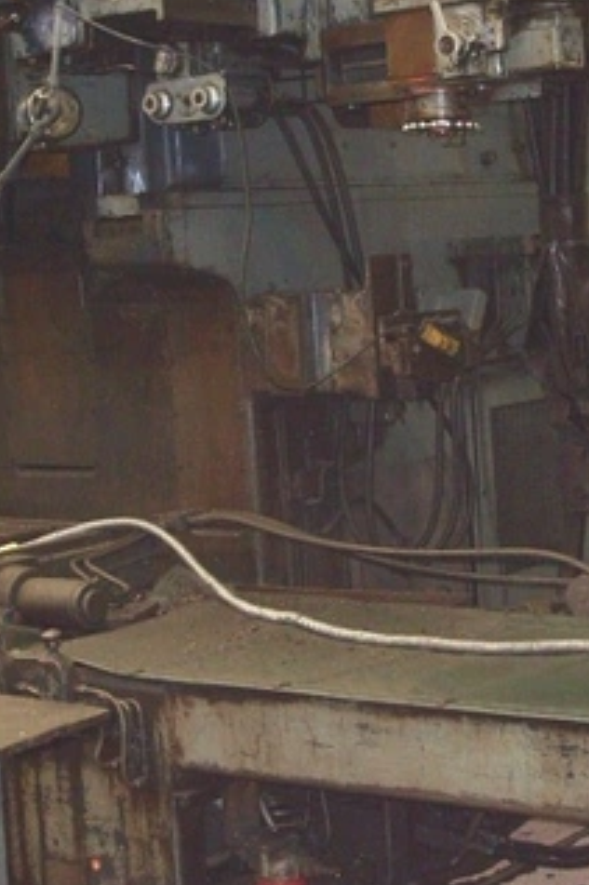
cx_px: 391
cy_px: 355
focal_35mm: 80
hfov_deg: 17.0
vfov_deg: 25.3
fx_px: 1965
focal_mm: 10.3
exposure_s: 1/60
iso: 253
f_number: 3.6
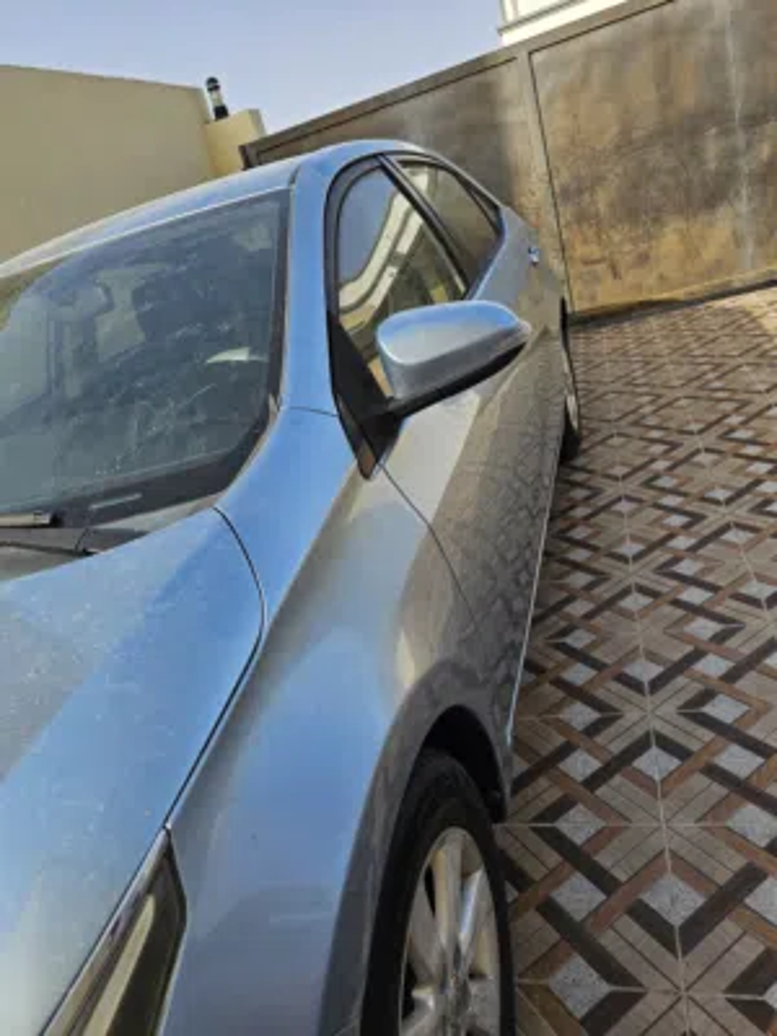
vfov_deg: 73.9
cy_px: 518
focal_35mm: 23
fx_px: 688
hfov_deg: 58.9
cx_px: 388
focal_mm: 6.3
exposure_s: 1/333
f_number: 1.7
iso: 10
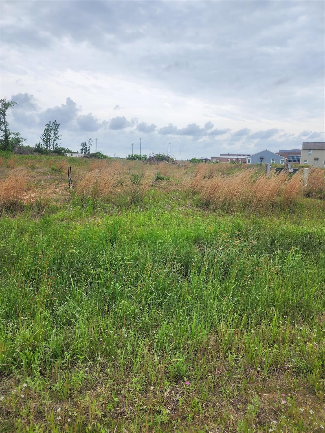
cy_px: 216
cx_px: 162
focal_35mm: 23
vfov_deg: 73.9
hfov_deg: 58.9
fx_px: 288
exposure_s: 1/773
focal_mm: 6.4
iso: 12
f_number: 1.8
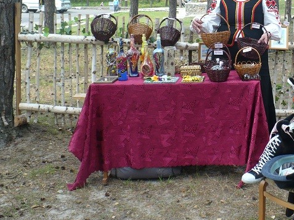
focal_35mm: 62
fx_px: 527
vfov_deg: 23.6
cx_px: 237
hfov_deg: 30.4
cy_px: 75
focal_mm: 6.1
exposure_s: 1/200
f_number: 2.8
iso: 100
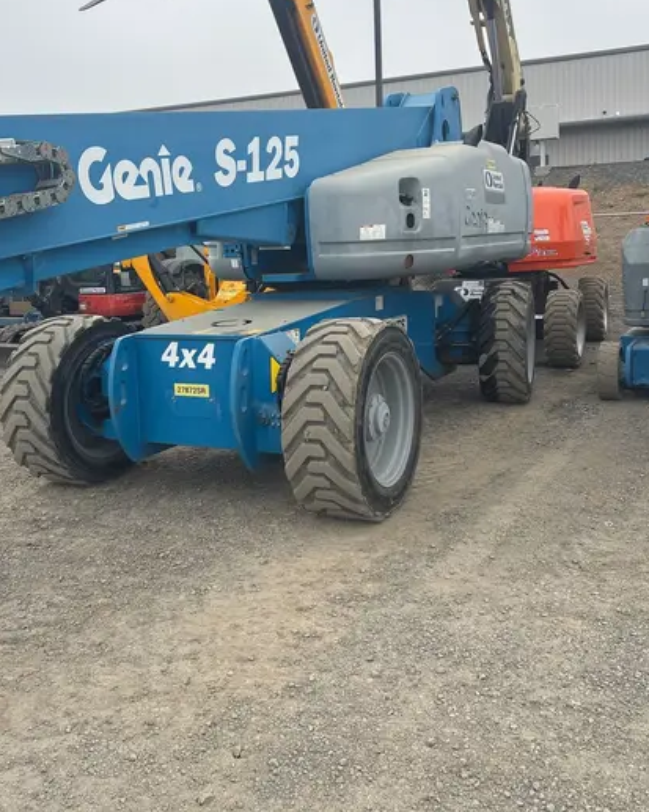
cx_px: 303
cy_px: 313
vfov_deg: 49.9
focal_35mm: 36
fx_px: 865
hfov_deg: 41.1
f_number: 1.6
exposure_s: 1/1196
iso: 50
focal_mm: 5.96
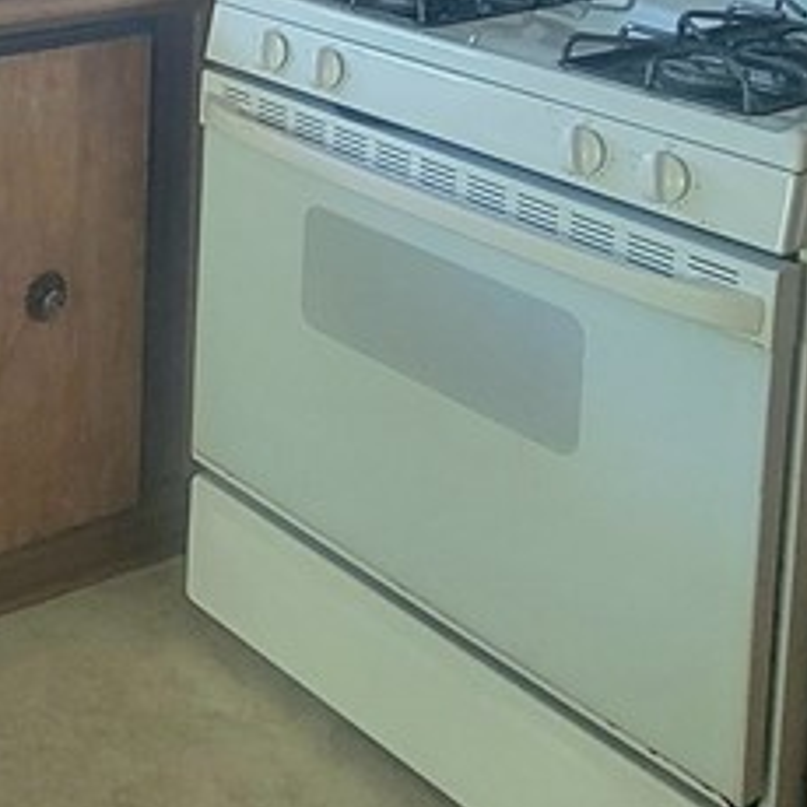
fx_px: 1345
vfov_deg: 27.9
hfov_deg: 28.6
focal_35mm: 51
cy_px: -233
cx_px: -181
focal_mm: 2.2
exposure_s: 1/60.2
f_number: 2.2
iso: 250
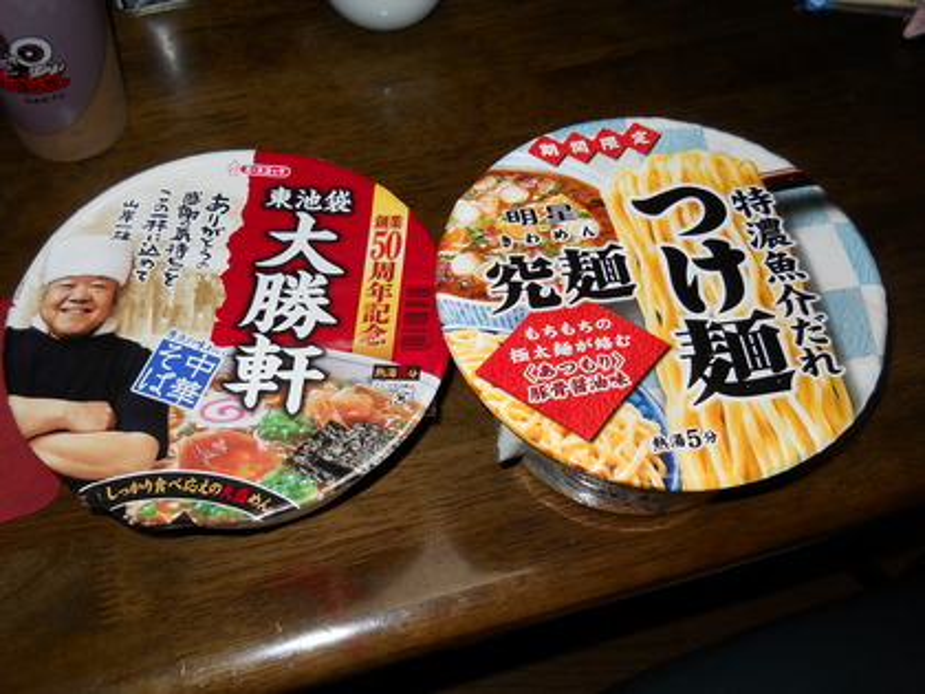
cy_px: 347
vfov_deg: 35.1
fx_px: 1096
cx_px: 462
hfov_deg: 45.8
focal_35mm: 41
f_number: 3.1
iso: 80
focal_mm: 6.72
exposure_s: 1/30
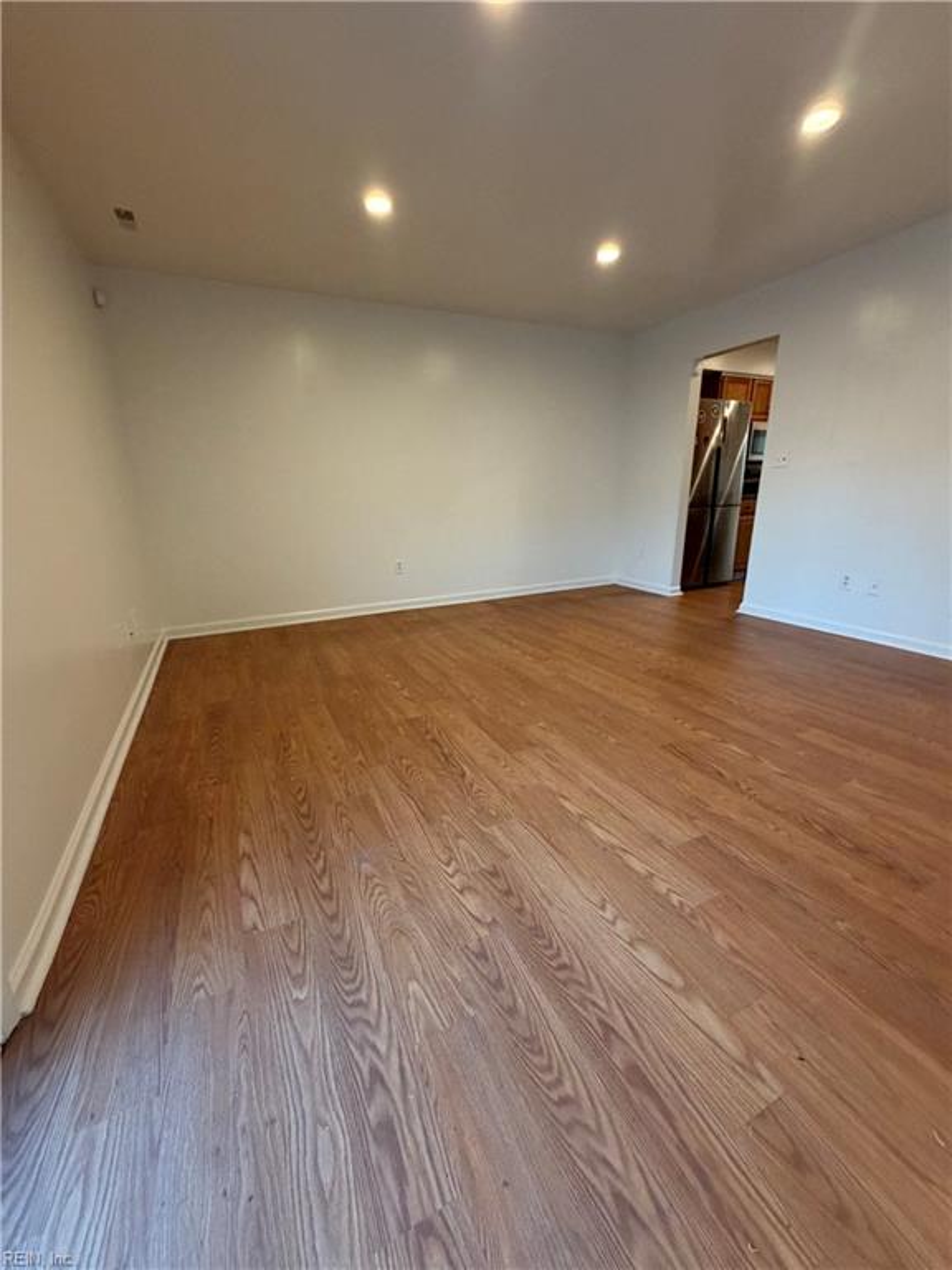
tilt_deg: -15.8
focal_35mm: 14
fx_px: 513
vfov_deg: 102.1
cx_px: 476
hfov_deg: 85.7
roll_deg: +0.9
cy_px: 635
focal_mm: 2.22
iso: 320
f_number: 2.2
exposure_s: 1/60
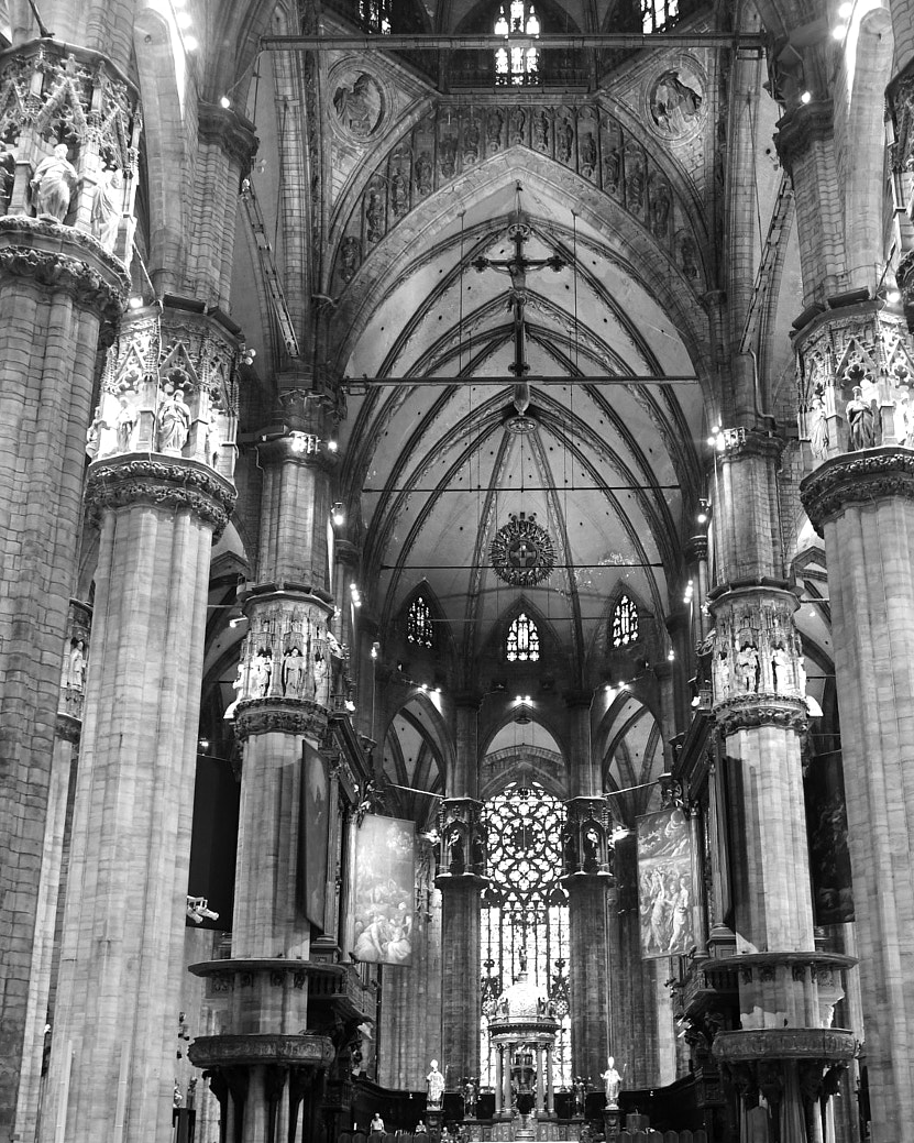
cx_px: 532
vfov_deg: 46.6
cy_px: 688
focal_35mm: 39
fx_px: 1319
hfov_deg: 38.1
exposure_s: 1/8
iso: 1000
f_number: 5.6
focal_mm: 18
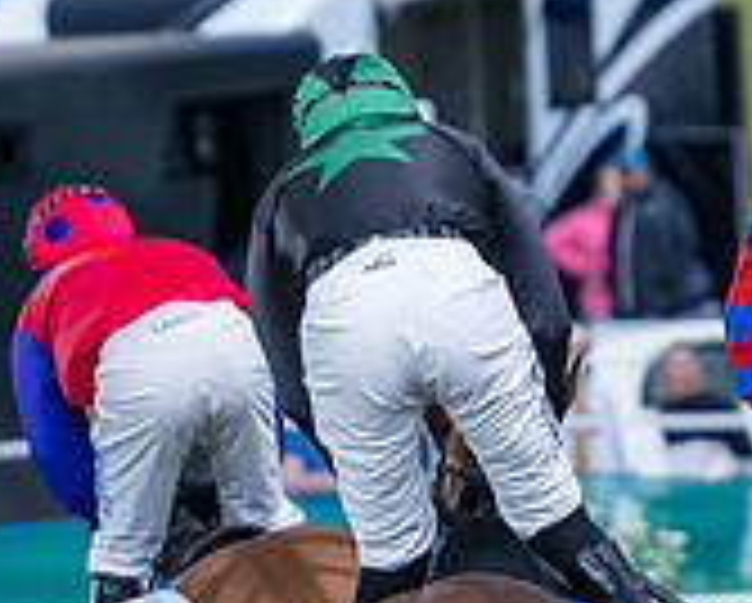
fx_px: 30304
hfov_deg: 1.4
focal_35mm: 1360
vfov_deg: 1.1
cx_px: 298
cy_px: 695
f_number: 4
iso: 2000
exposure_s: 1/2500
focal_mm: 210
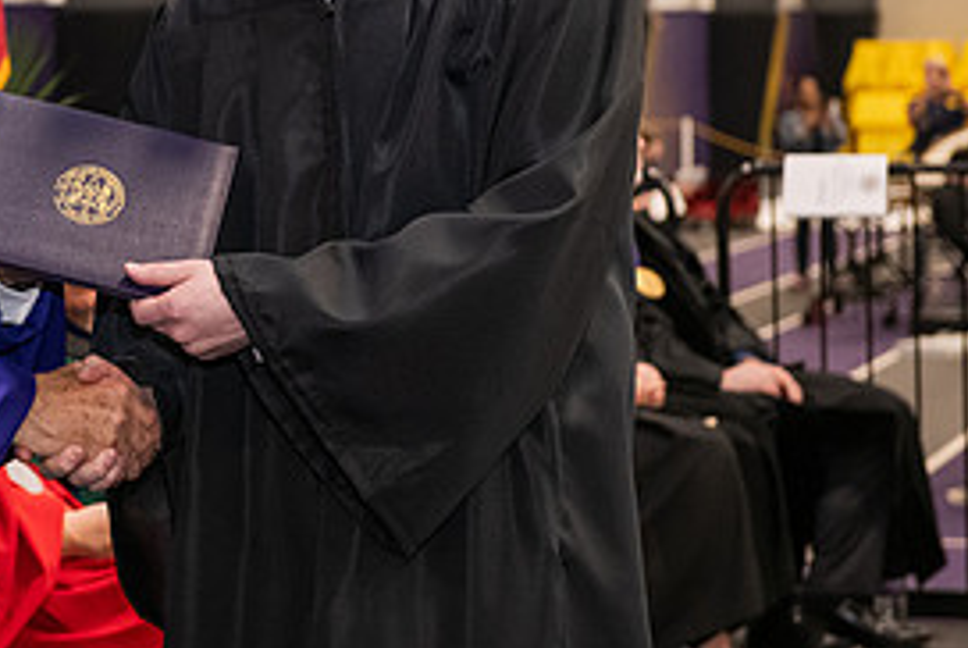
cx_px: -18
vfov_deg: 9.2
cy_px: 2
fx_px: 4011
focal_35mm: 149
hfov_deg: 13.6
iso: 2500
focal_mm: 70
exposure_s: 1/125
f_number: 5
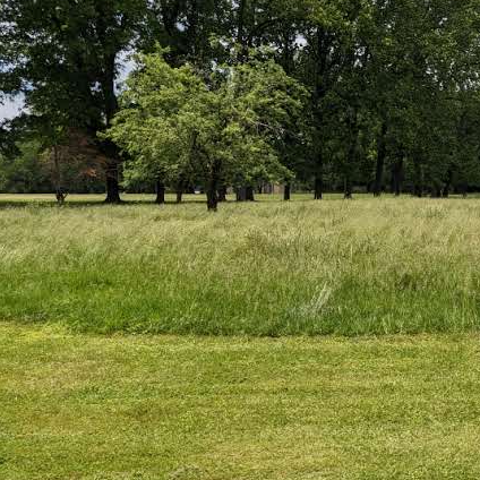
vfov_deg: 37.4
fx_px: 706
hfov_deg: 36.1
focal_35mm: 45
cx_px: 395
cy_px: 195
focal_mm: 4.38
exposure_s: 1/4673
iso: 56
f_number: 1.73
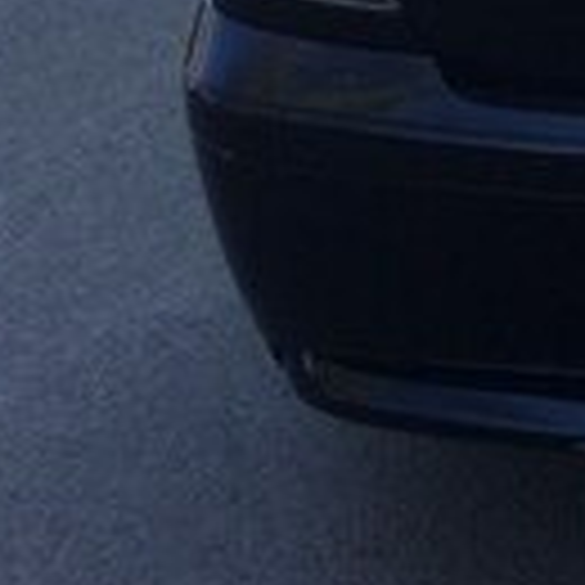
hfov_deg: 12.6
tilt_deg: -12.3
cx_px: 918
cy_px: -362
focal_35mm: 130
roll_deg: +0.1
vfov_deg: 12.6
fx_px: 2486
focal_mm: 4.15
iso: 32
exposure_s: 1/641
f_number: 2.2
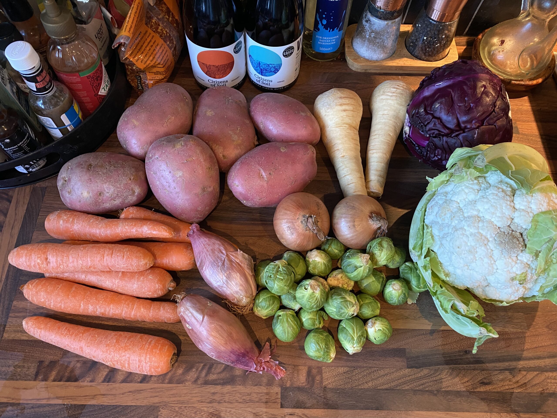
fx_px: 418
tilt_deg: -63.8
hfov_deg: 67.3
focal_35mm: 26
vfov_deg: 53.1
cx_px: 278
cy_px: 209
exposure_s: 1/60
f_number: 1.8
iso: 400
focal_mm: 4.25
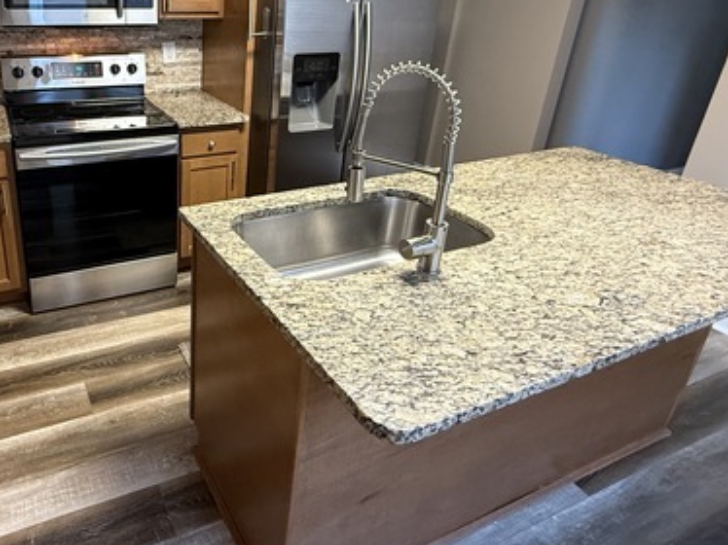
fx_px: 525
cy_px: 181
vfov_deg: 53.7
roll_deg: -0.5
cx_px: 198
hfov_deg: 65.9
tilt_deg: -22.0
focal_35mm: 25
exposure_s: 1/60
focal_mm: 2.22
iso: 500
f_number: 2.2
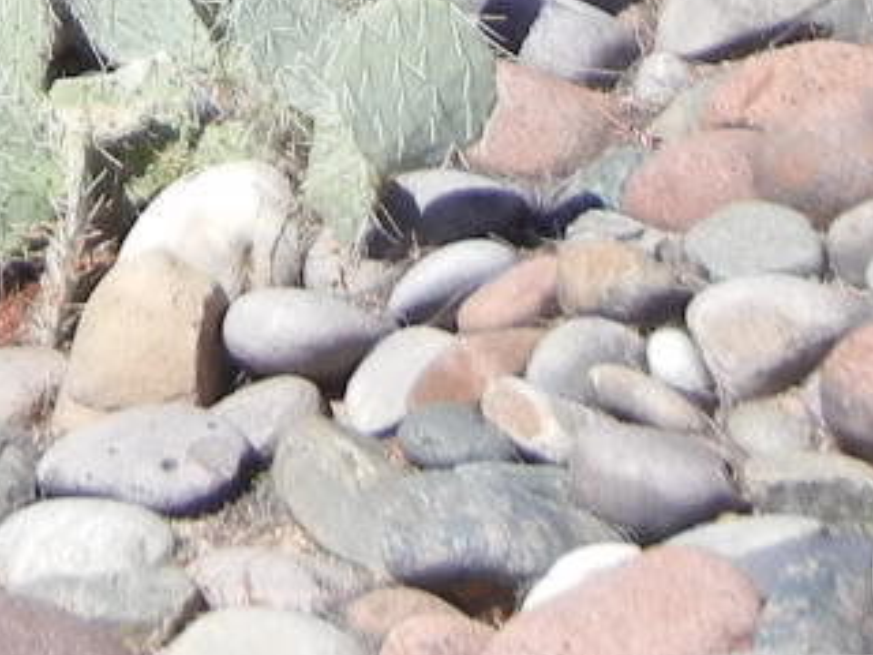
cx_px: -142
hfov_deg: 10.2
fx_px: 4842
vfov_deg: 7.3
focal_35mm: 192
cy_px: -917
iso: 160
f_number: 7
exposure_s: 1/282
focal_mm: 5.4
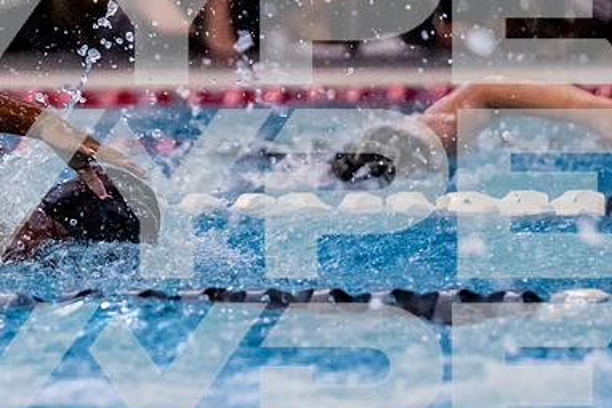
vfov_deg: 2.0
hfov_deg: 3.1
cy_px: 177
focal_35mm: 675
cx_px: -10
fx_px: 11479
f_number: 2.8
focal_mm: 200
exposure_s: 1/1600
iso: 6400
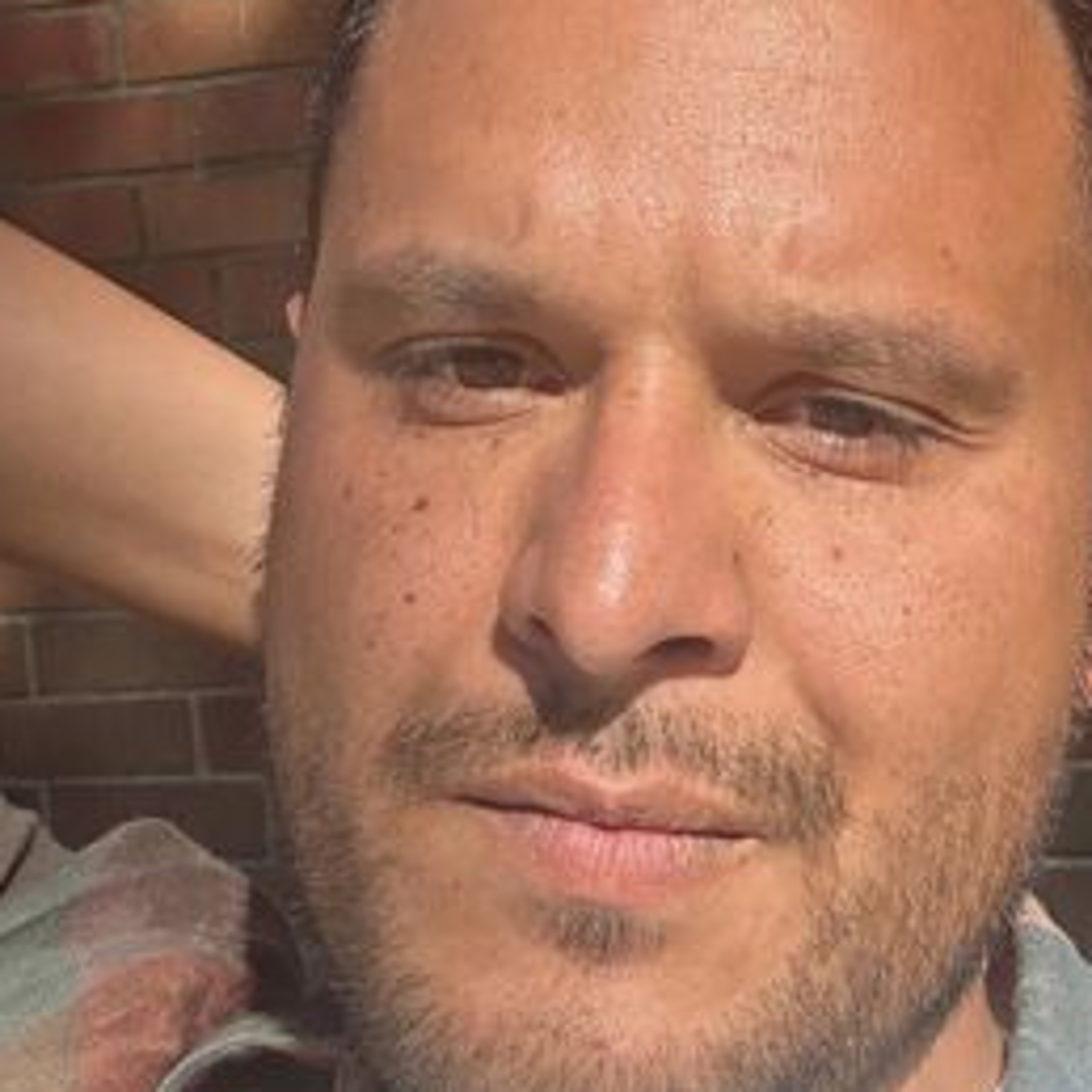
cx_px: 784
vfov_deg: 28.3
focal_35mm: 60
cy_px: 293
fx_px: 2141
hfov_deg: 28.3
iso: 25
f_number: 1.9
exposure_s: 1/857
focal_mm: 2.69
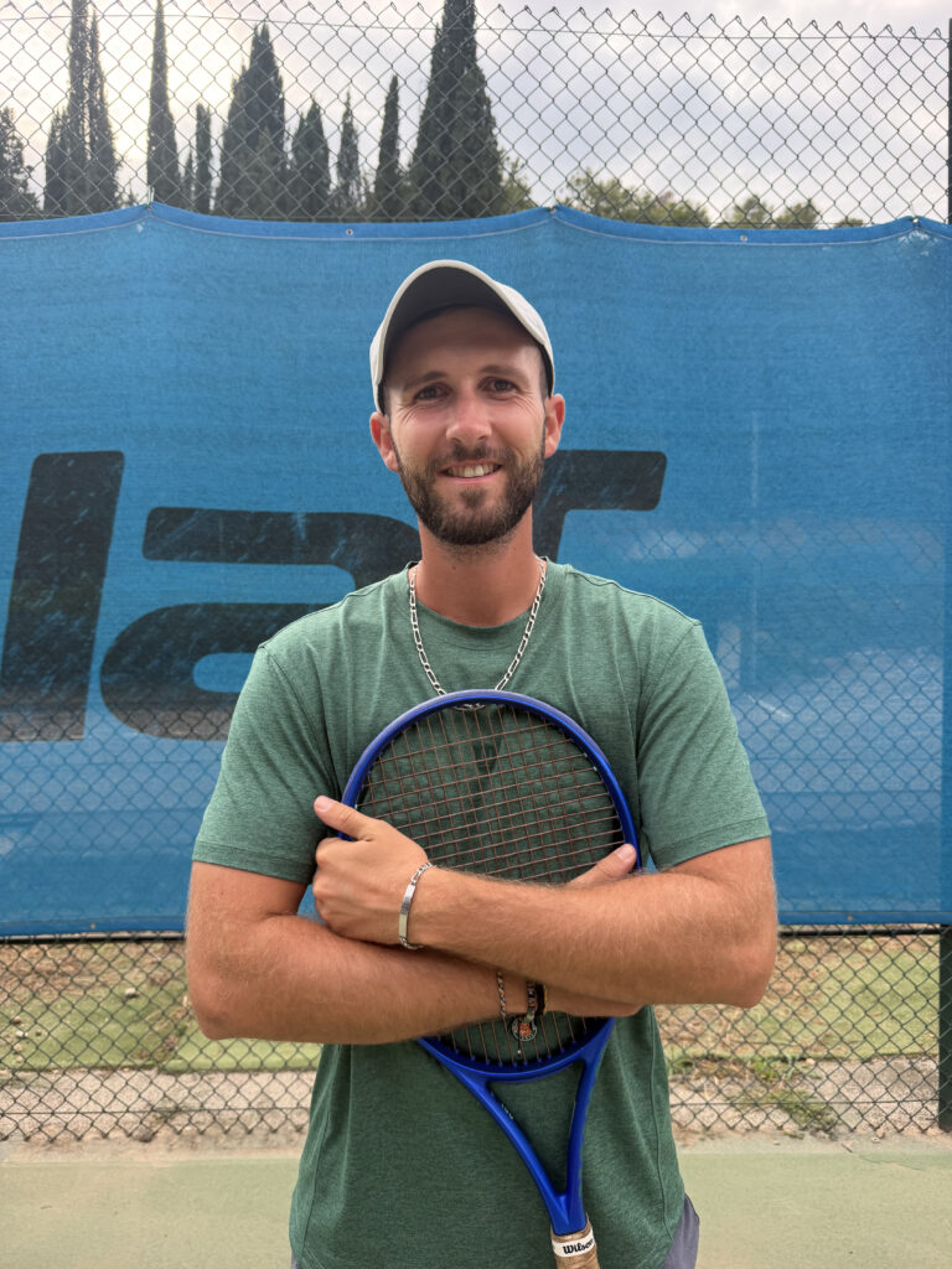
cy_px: 634
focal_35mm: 24
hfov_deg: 56.8
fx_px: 880
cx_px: 476
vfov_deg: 71.6
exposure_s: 1/796
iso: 100
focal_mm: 6.76
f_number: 1.78
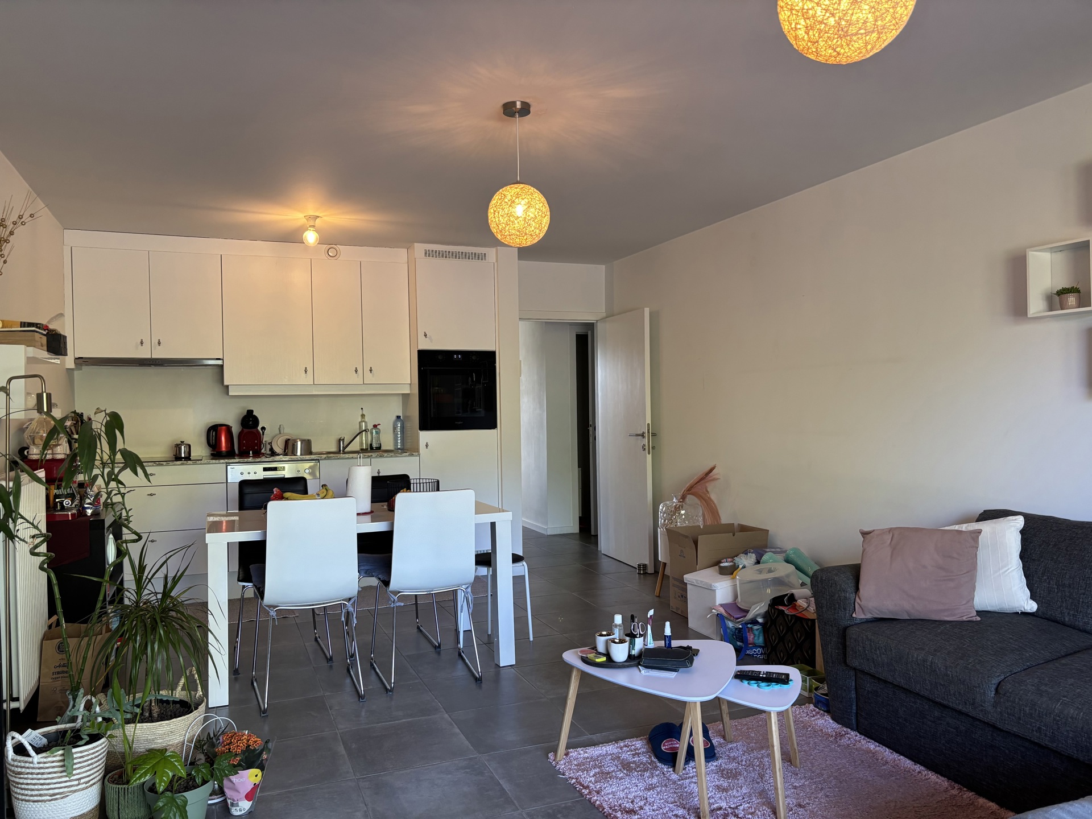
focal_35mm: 26
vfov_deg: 53.1
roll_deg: +0.6
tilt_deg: -0.8
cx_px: 546
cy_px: 410
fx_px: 820
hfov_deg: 67.3
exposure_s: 1/50
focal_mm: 5.96
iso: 160
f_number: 1.6
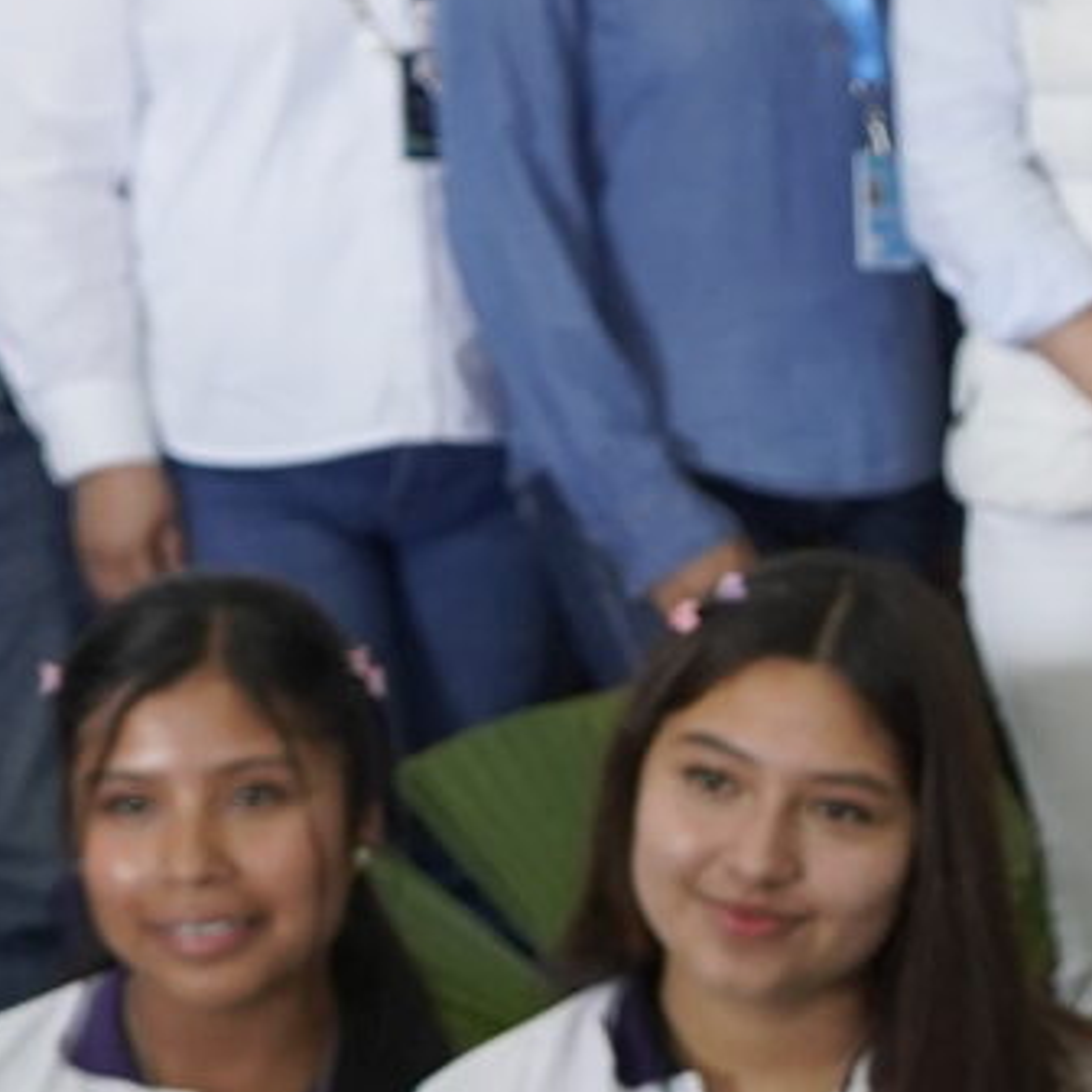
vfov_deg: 11.9
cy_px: 1152
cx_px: 1586
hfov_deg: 11.6
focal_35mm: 145
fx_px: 5175
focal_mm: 28
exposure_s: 1/160
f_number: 4
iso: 2000
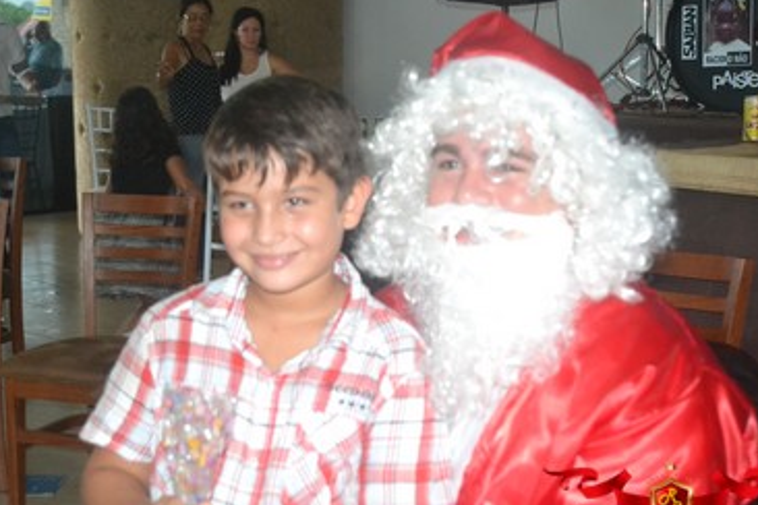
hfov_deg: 28.8
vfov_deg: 19.4
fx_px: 1474
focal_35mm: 70
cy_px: 288
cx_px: 360
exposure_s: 1/60
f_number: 4.5
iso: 3200
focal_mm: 38
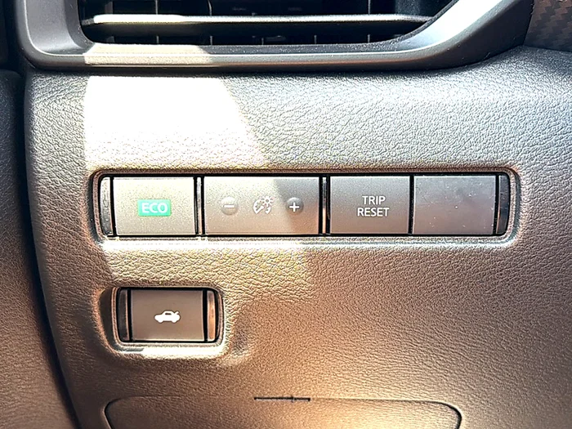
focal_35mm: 37
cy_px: 214
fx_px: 611
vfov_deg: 38.7
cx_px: 286
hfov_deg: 50.1
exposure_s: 1/121
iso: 80
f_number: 1.78
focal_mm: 6.76
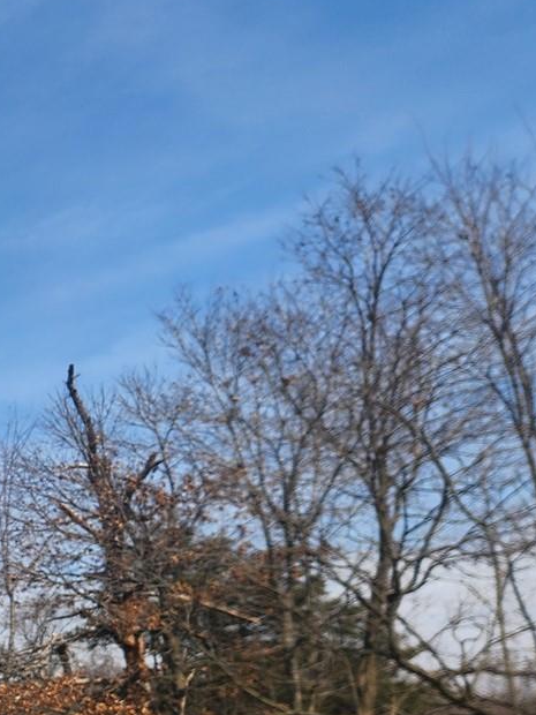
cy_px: 633
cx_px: -546
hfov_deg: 15.4
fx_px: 1569
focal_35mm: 76
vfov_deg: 25.0
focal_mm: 5.4
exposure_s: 1/1571
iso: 20
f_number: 1.8
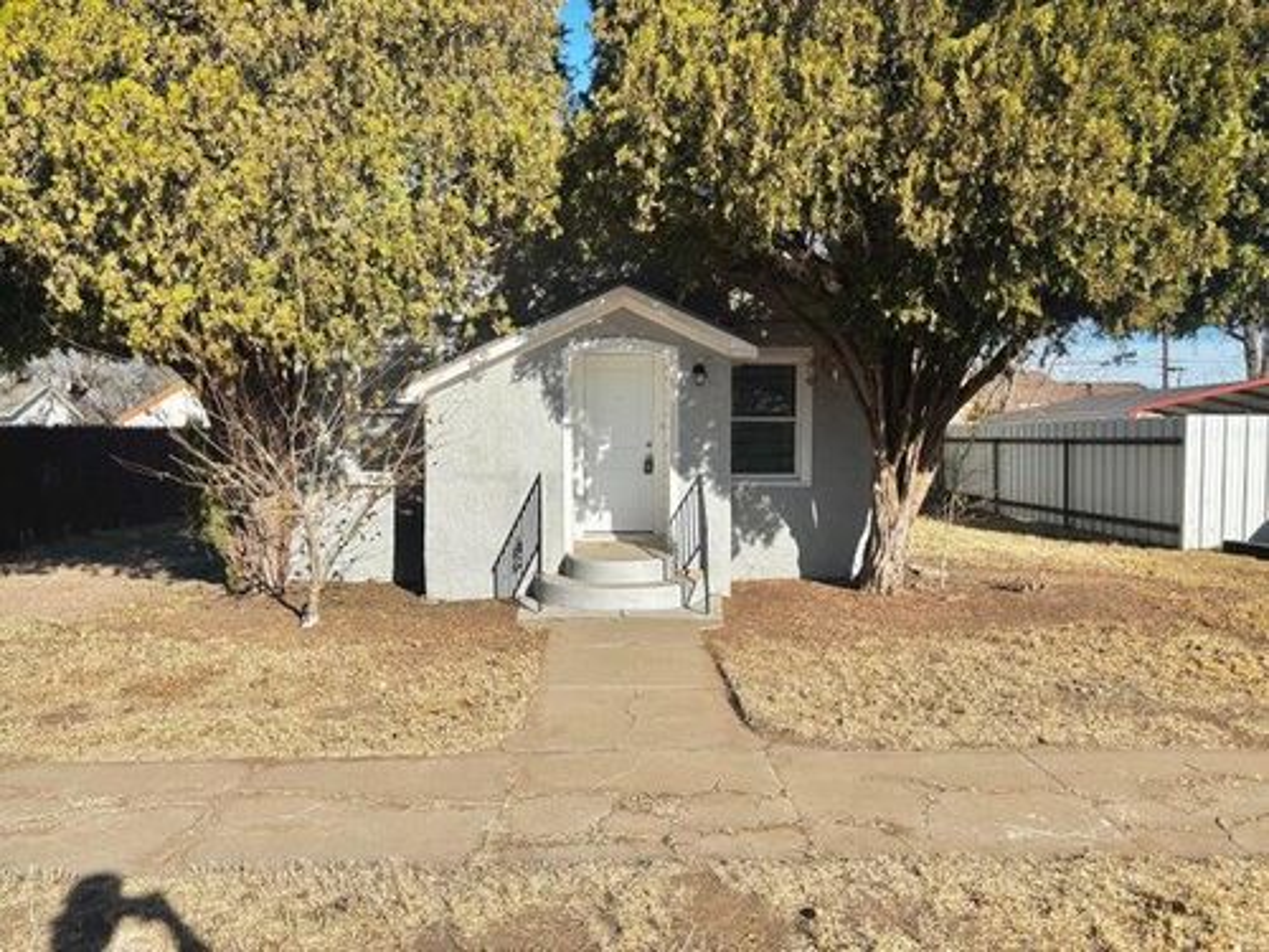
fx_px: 953
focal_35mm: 26
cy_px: 476
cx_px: 634
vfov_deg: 53.1
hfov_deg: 67.3
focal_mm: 5.96
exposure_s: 1/3650
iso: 50
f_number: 1.6
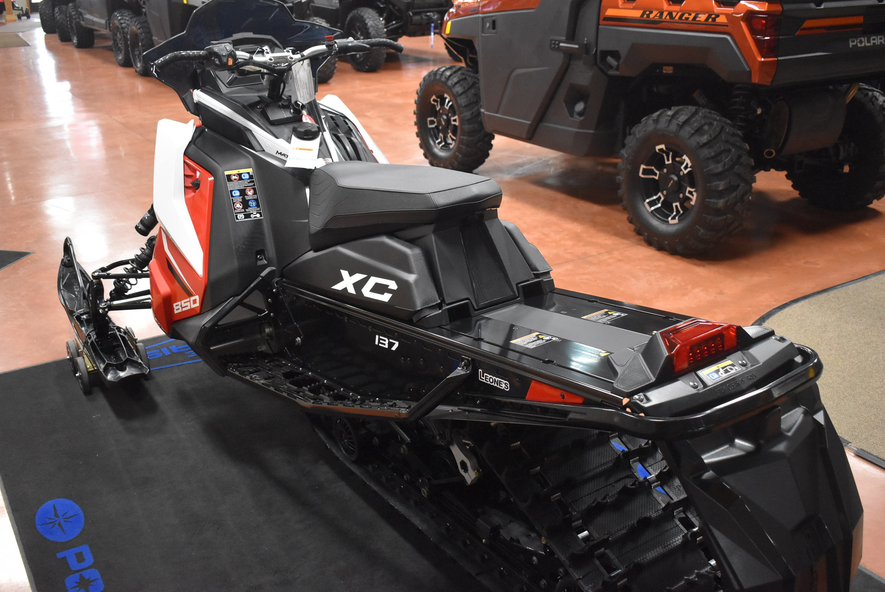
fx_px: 886
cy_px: 296
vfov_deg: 36.9
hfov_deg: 53.1
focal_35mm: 36
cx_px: 442
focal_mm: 24
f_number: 4
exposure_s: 1/125
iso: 3600
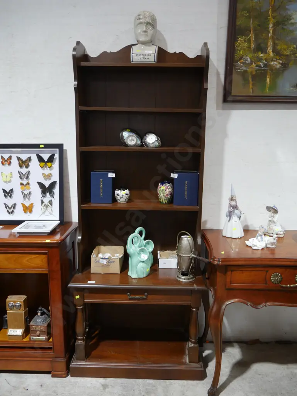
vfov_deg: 59.9
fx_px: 343
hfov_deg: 46.8
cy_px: 198
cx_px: 148
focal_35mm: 30
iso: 500
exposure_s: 1/60
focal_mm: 15
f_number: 3.6
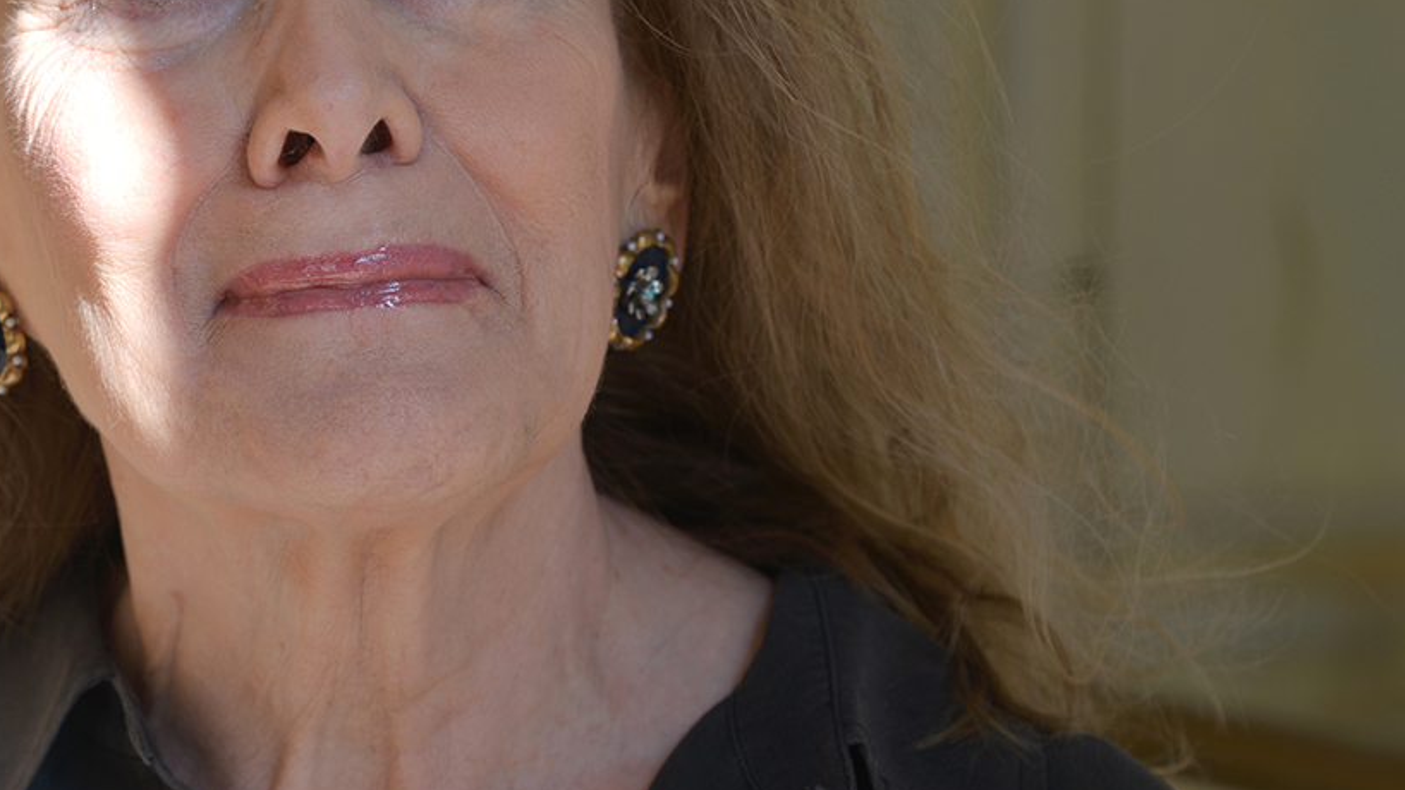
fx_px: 4135
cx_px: 256
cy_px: 268
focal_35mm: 111
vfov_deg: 10.9
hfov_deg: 19.1
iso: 100
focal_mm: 60
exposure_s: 1/90
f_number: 6.7
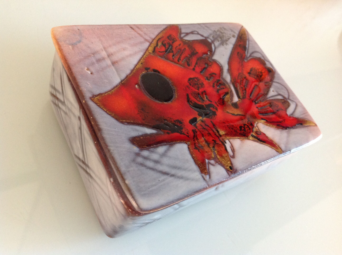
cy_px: 128
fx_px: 345
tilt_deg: -46.7
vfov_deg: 40.6
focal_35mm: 35
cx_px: 171
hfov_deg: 52.7
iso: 200
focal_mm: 4.28
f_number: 2.4
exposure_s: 1/17
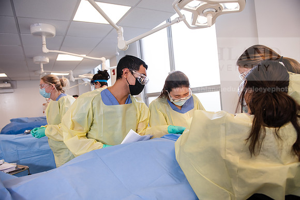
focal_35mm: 24
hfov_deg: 73.7
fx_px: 200
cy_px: 100
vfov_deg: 53.2
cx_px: 150
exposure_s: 1/200
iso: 500
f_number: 4
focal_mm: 24
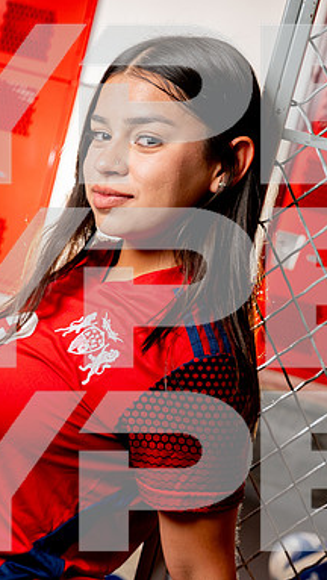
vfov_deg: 23.7
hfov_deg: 13.4
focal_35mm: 90
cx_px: 49
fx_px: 1385
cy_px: 288
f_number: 7.1
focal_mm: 54
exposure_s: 1/250
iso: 400
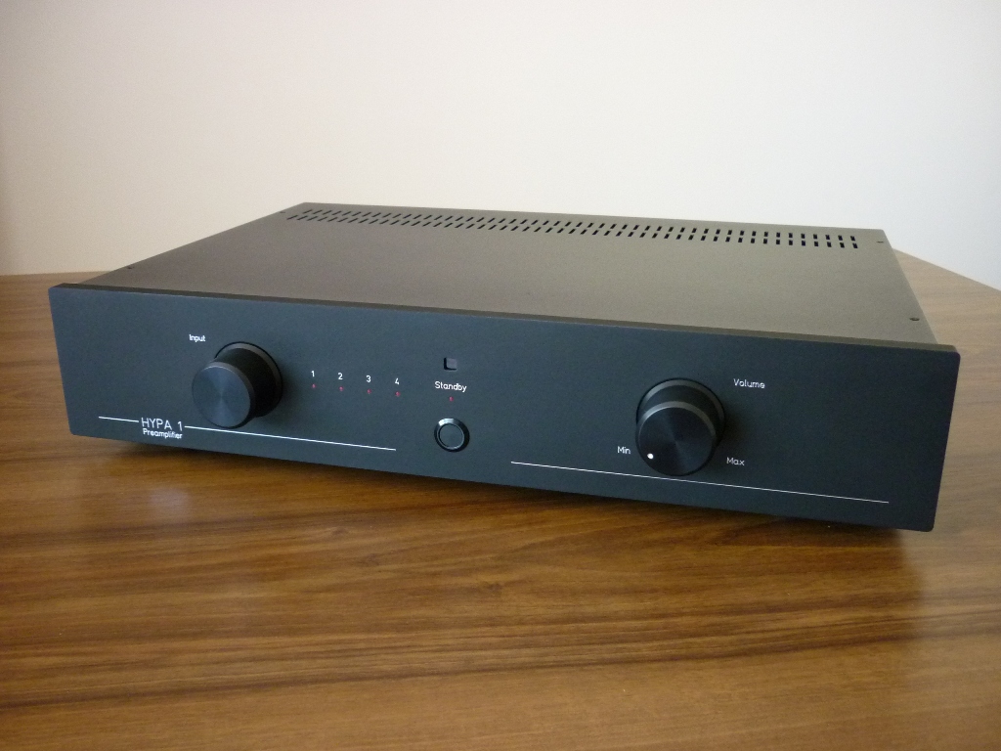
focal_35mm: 33
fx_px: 954
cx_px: 500
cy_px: 376
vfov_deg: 42.9
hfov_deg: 55.4
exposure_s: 1/30
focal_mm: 5.5
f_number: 2.8
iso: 400
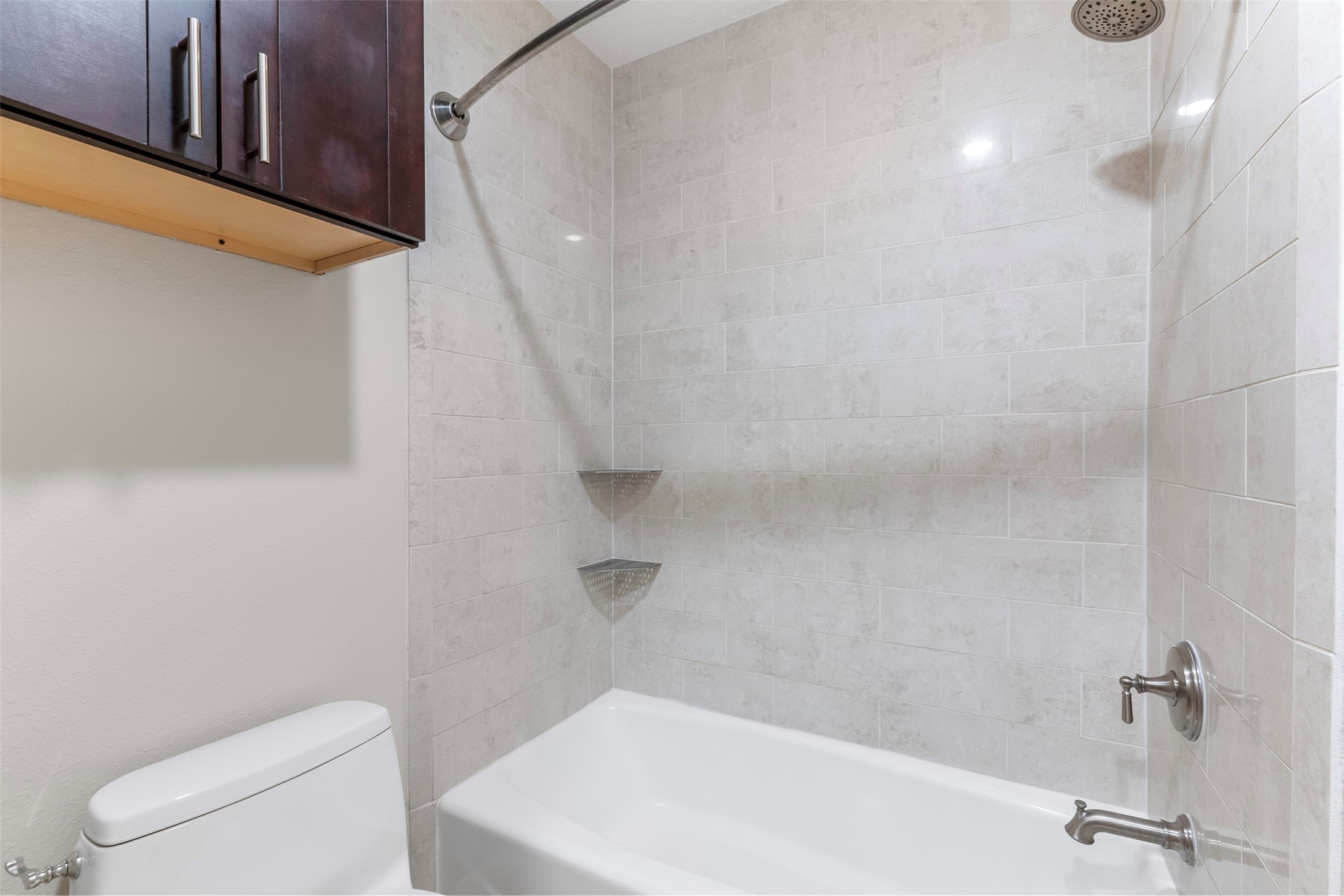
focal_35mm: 15
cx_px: 672
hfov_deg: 100.4
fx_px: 560
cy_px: 448
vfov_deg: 77.3
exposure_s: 1/2
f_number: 9
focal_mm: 10.6
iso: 250
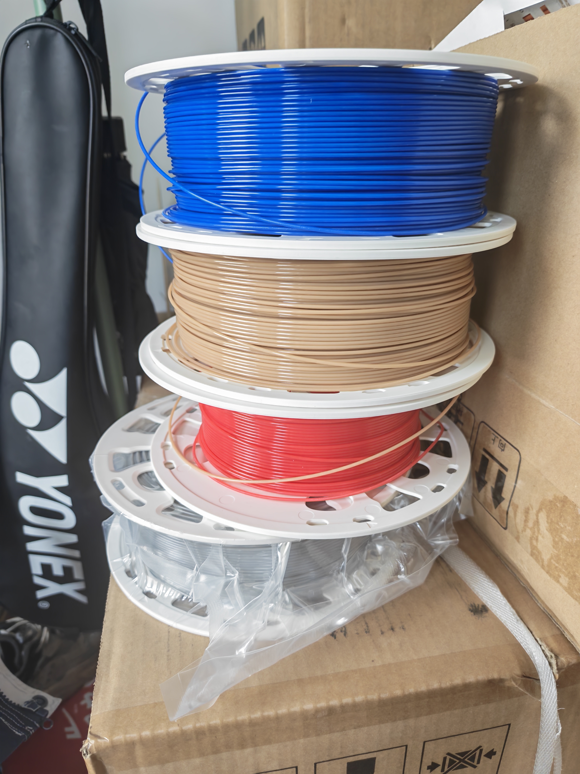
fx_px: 536
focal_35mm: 24
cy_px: 387
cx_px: 290
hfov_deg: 56.8
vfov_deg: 71.6
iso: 125
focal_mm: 5.52
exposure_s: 1/50
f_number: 1.9
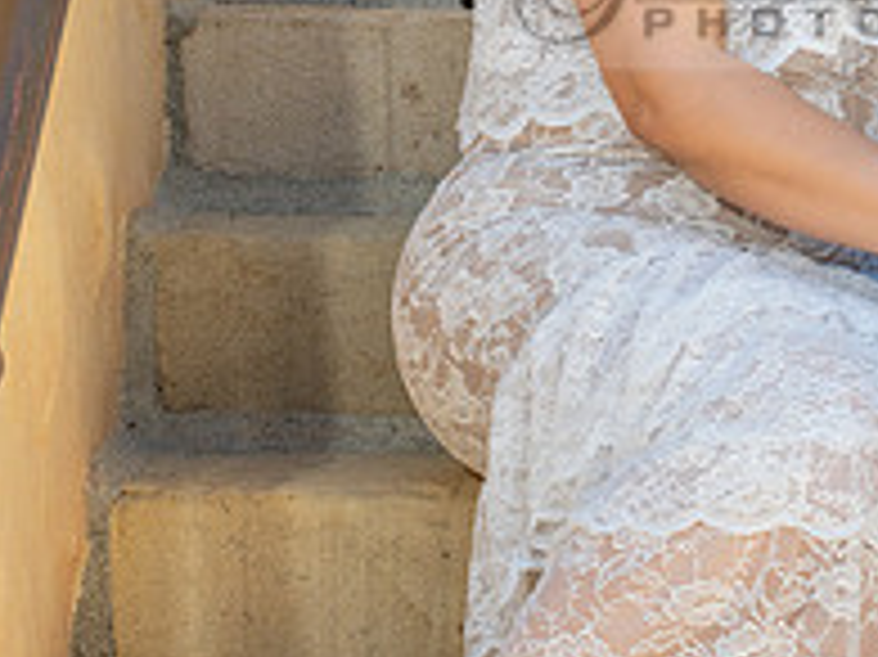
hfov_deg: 11.1
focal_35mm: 177
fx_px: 4487
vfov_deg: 8.3
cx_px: 819
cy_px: -36
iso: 200
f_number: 7.1
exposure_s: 1/200
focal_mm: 58
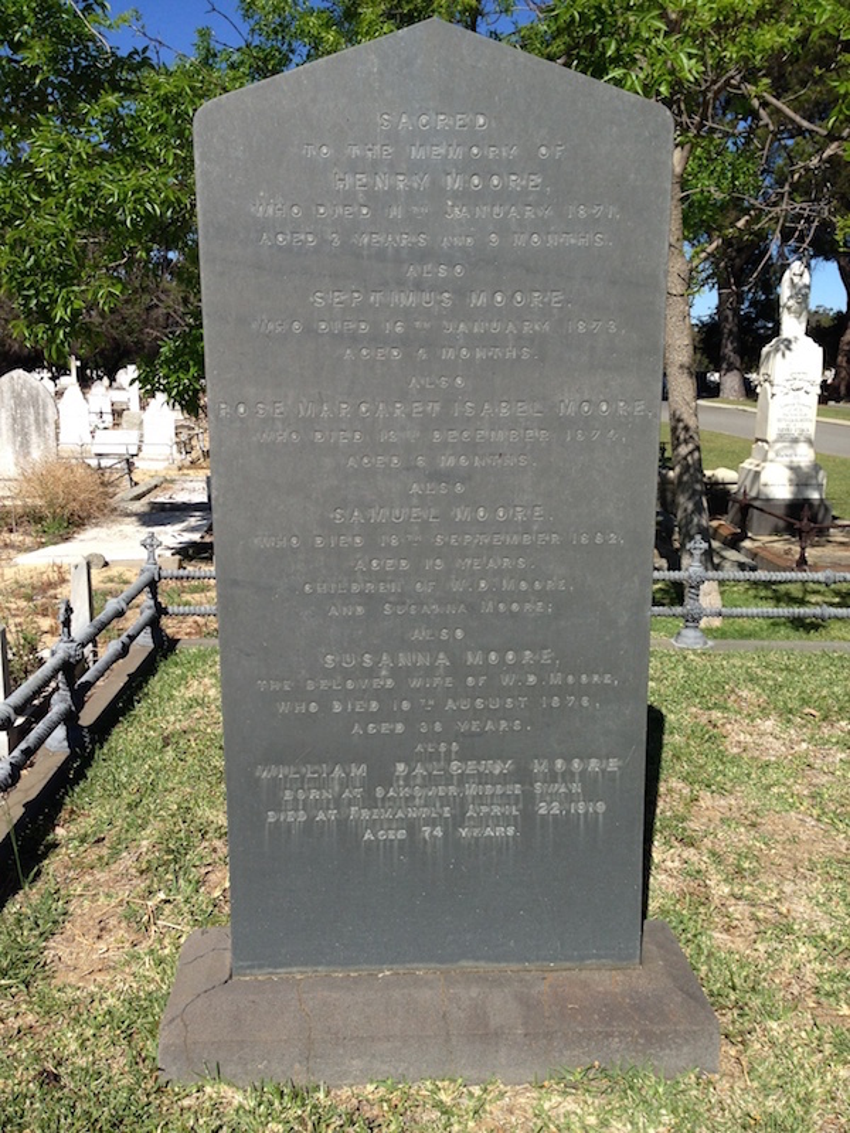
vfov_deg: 55.4
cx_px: 425
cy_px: 566
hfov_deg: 42.9
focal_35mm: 33
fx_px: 1080
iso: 50
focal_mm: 4.12
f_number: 2.4
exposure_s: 1/1550
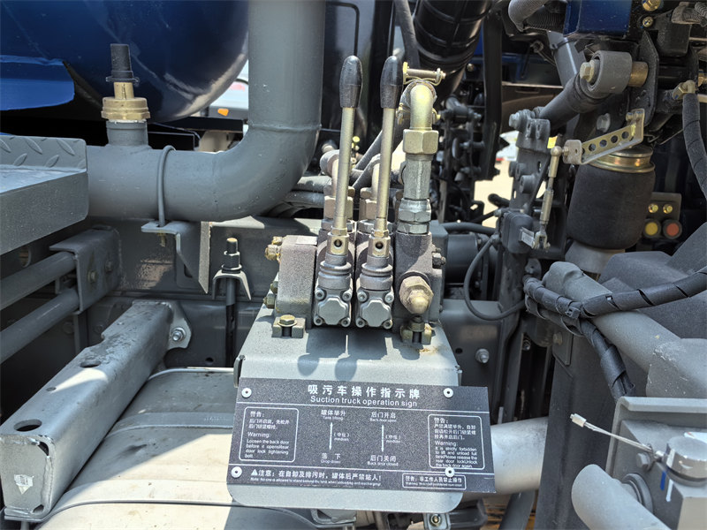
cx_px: 354
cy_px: 265
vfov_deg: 48.2
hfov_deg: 61.7
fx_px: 592
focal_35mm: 29
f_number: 2
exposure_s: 1/947
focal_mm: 5.75
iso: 64
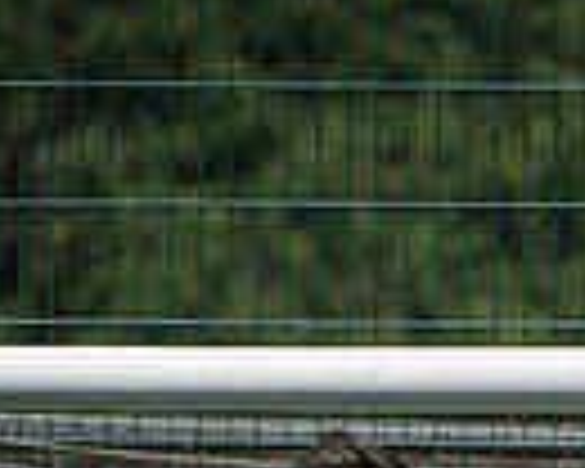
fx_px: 22335
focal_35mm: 1290
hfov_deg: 1.5
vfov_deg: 1.2
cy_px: 1039
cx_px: 474
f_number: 4
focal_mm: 240
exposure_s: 1/2000
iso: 200
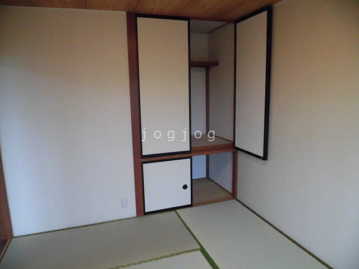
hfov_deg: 71.6
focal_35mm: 24
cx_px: 180
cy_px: 134
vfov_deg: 56.8
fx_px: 249
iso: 800
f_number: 3.1
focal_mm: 4.3
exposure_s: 1/400
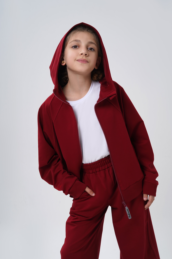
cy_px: 145
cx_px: 84
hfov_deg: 24.2
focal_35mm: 56
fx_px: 401
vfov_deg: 35.6
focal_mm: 50
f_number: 10
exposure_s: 1/160
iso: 100
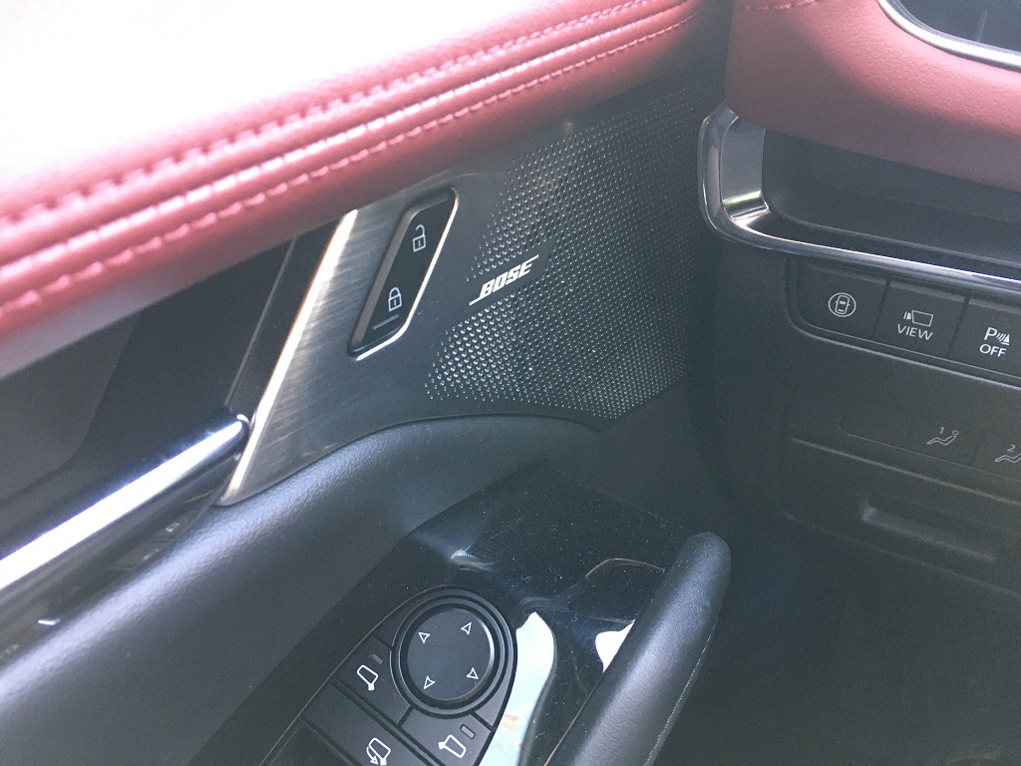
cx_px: 510
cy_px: 383
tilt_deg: -37.0
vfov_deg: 48.2
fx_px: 855
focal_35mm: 29
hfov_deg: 61.7
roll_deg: -0.4
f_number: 2.2
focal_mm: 4.15
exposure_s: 1/20
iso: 200
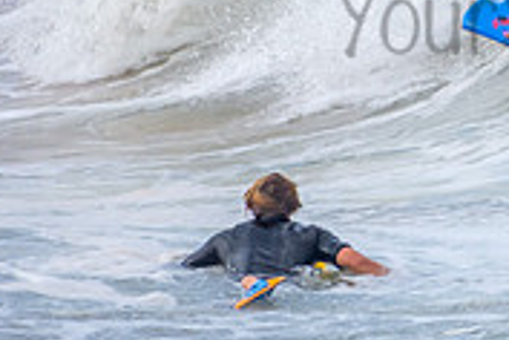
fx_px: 34821
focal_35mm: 2463
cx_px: 630
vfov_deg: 0.6
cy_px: -13
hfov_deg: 0.8
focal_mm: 500
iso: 250
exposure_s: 1/1250
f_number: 5.6
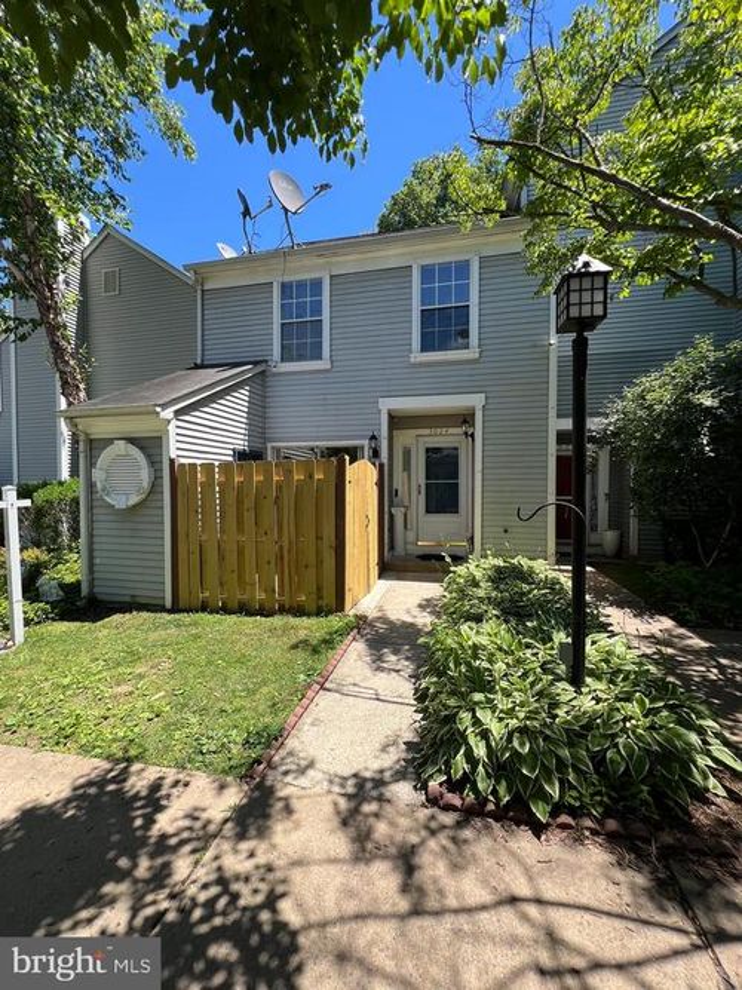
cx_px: 371
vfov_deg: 106.2
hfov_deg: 89.9
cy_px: 495
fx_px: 372
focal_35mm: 13
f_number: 1.8
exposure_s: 1/732
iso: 32
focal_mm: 1.57
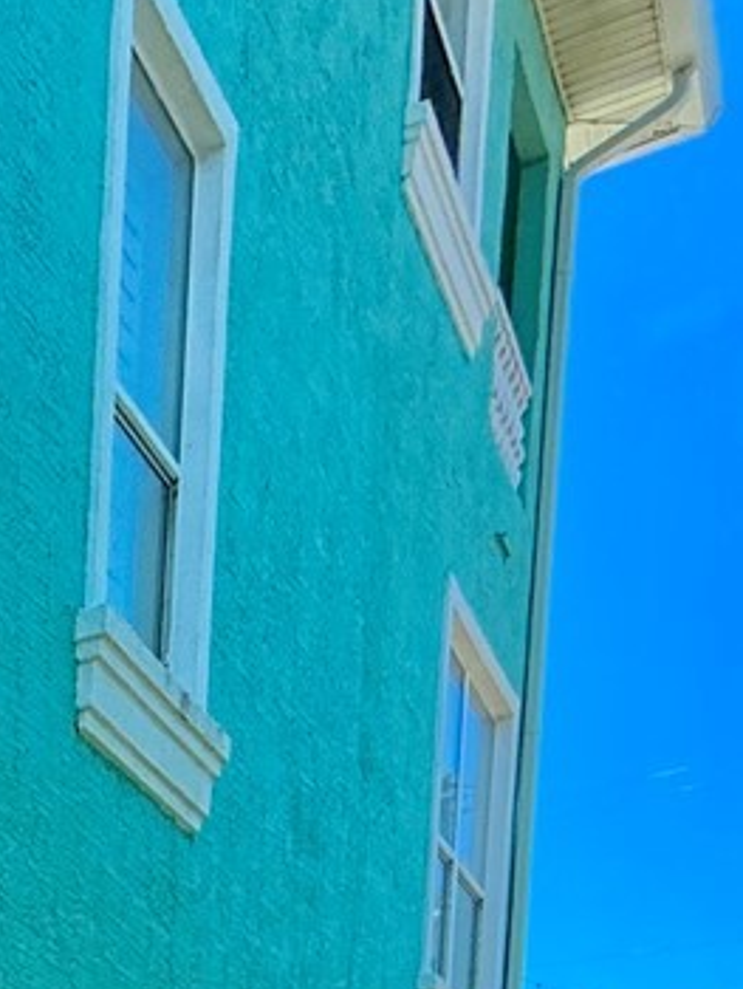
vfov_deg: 22.8
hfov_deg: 17.4
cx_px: -686
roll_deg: -0.3
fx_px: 1829
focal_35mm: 64
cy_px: 1594
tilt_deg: -3.3
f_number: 2.2
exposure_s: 1/1033
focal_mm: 2.22
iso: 50
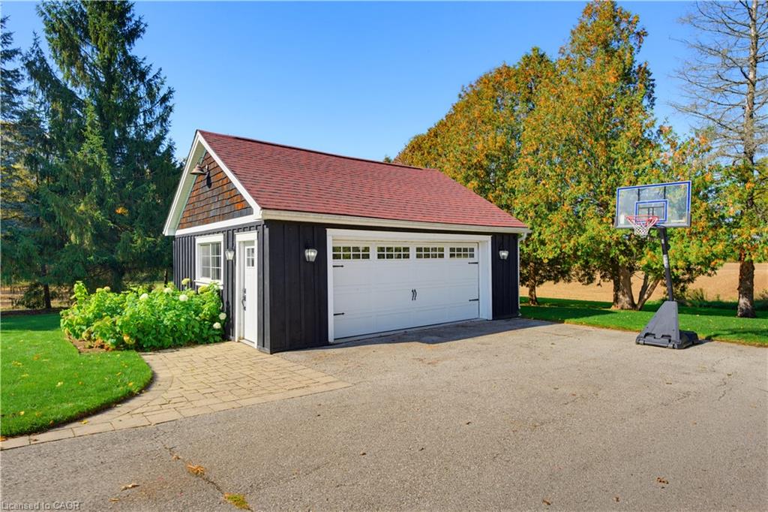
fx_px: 427
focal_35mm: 20
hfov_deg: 84.0
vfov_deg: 61.9
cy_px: 256
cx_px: 384
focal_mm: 20
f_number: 6.3
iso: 400
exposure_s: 1/320
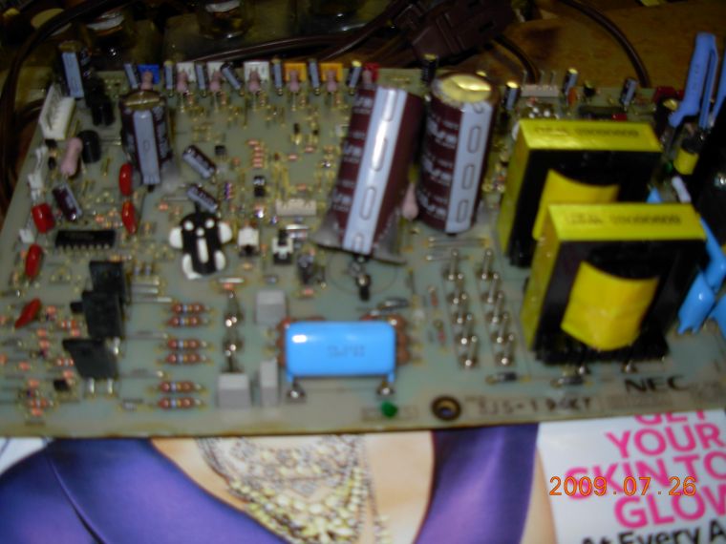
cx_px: 363
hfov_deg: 49.0
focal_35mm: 38
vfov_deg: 37.7
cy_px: 272
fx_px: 797
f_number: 2.9
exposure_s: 1/22.6
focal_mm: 6.3
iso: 79
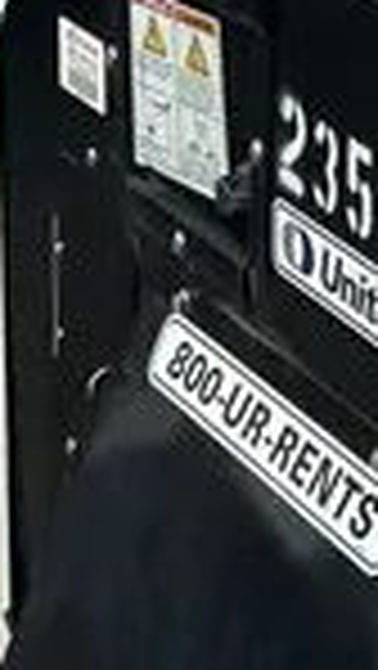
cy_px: -560
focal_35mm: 139
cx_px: 684
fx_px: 2473
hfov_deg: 8.4
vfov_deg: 13.7
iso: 50
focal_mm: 5.7
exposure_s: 1/3571
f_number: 1.5
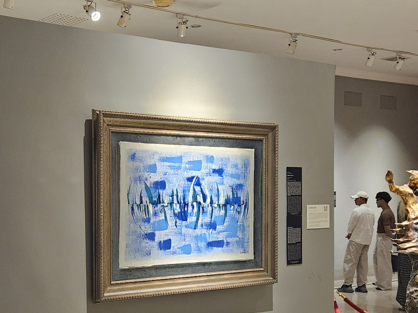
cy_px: 212
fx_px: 712
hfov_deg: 32.4
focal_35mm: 59
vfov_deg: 24.7
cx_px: 135
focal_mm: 5.4
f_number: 1.8
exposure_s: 1/25
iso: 640
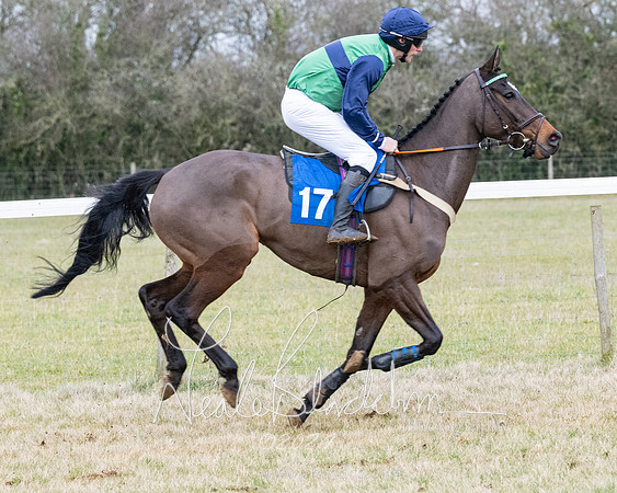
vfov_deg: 6.7
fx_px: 4229
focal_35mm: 232
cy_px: 307
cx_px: 343
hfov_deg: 8.3
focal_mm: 110
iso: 1600
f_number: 4
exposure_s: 1/800
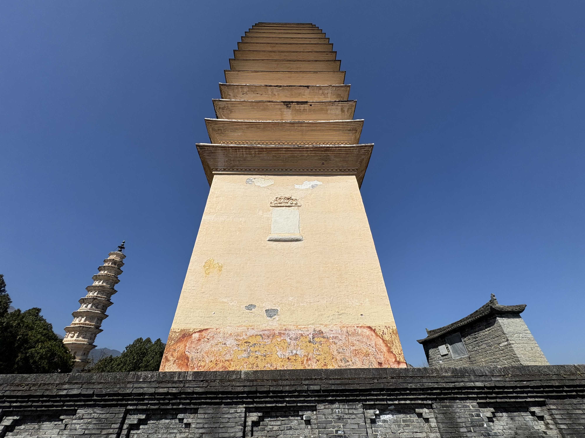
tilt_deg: +39.0
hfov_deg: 102.1
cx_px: 292
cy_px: 219
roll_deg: +2.1
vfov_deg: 85.7
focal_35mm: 14
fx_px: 237
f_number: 2.2
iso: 50
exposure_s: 1/6135
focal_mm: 2.22
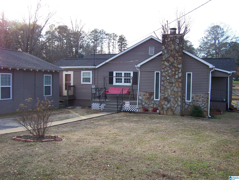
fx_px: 263
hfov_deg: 48.9
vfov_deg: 37.8
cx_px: 120
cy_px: 90
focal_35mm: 38
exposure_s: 1/250
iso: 80
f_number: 2.8
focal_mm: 6.3
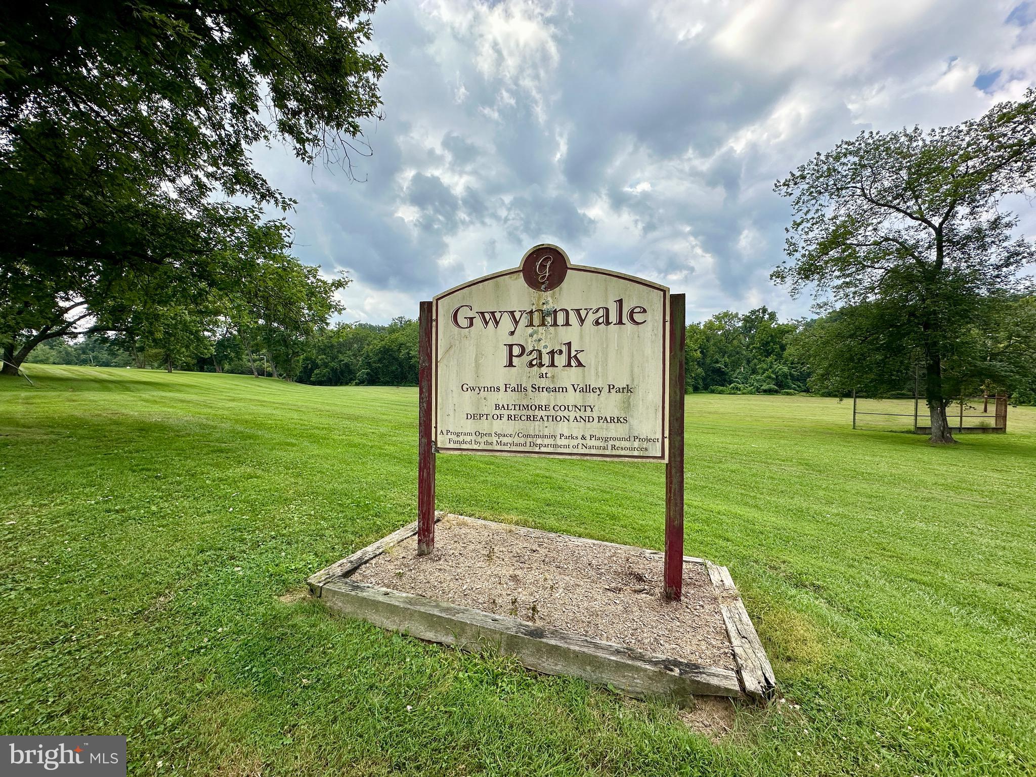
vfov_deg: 85.7
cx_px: 518
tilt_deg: -1.5
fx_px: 419
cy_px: 388
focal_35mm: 14
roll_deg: -0.8
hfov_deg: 102.1
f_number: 2.2
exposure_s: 1/1233
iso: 40
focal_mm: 2.22
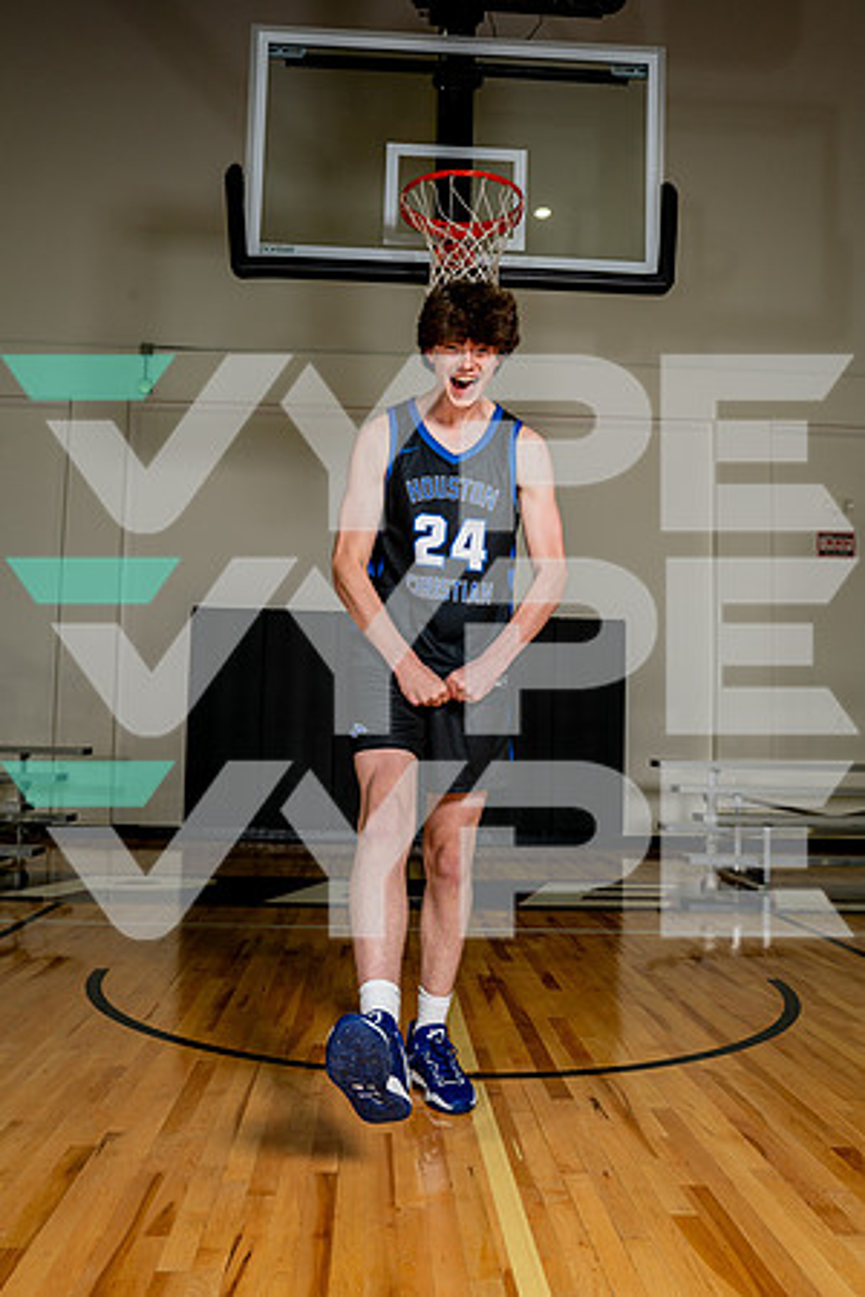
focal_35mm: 31
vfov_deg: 60.3
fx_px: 1117
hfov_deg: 42.3
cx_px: 432
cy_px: 648
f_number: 8
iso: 250
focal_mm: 31
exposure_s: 1/250
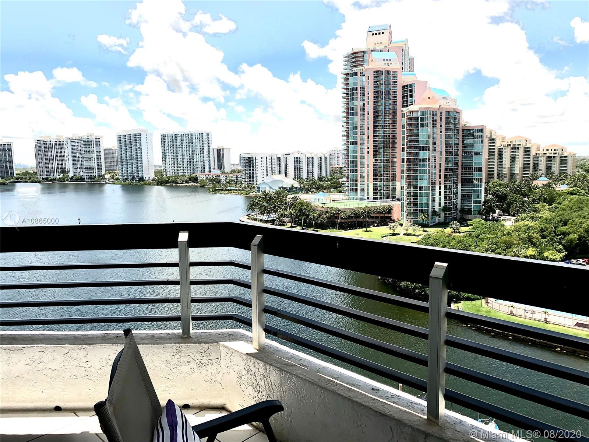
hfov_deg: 67.3
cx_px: 294
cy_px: 221
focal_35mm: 26
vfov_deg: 53.1
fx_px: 442
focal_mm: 4.25
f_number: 1.8
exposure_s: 1/2755
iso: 32
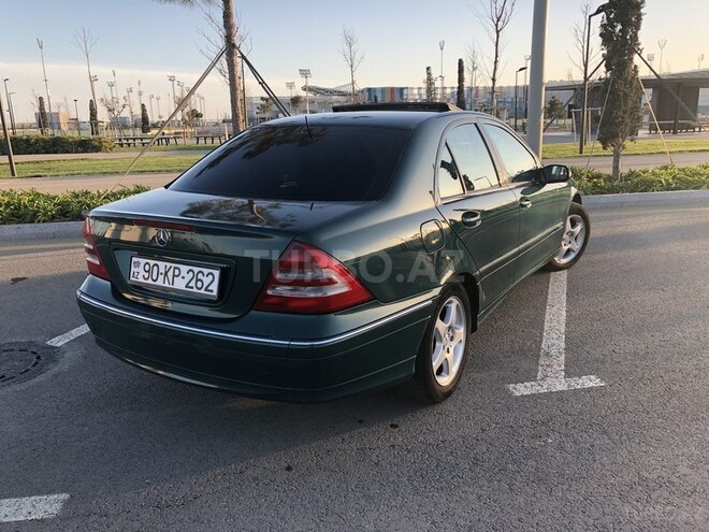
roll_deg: +0.7
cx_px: 354
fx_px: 594
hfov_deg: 61.7
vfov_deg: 48.2
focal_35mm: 29
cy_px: 266
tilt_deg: -14.1
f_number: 1.8
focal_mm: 3.99
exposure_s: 1/338
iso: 20
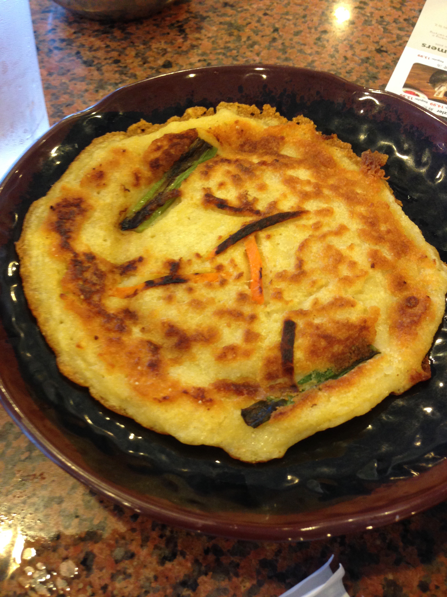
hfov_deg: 42.9
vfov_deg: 55.4
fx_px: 568
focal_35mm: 33
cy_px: 298
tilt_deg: -54.4
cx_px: 224
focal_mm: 4.12
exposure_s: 1/20
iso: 125
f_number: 2.4
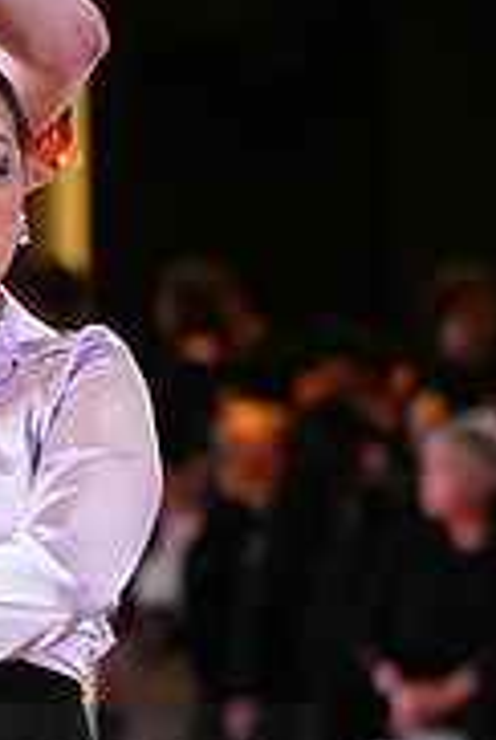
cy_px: 842
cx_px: -242
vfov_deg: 4.3
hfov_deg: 2.9
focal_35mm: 480
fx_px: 9882
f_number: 4
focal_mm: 151
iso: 3200
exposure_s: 1/400
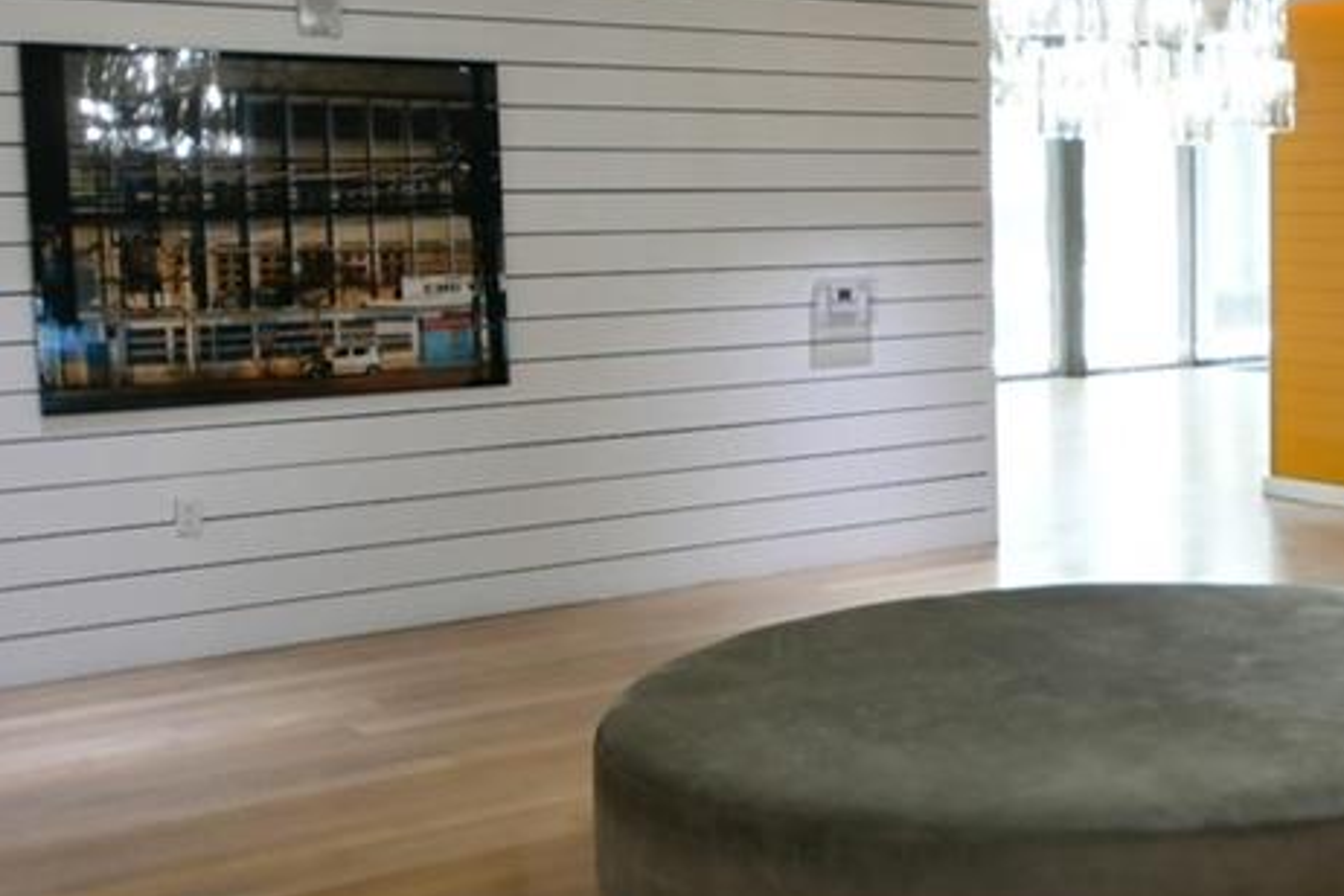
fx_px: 1941
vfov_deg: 25.9
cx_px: 1391
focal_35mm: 52
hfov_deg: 34.2
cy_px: 346
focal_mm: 10
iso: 450
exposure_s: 1/15
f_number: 4
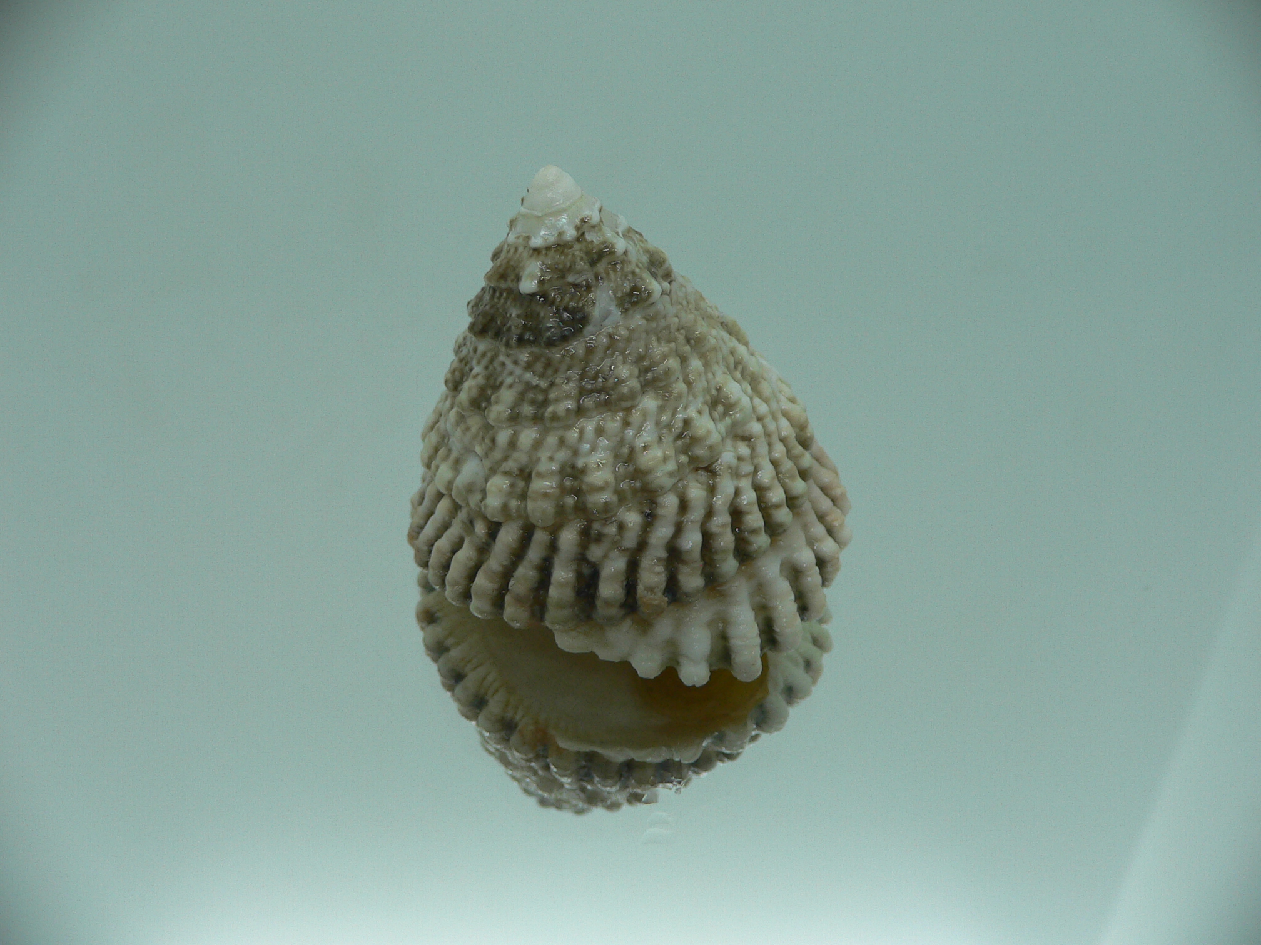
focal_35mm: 35
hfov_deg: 52.6
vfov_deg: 40.7
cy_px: 472
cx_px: 630
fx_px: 1275
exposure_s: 1/60
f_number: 2.8
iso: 80
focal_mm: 4.6
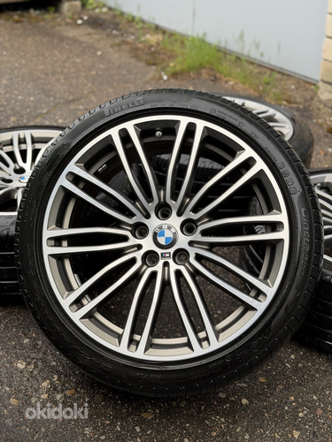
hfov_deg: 30.3
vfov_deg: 39.7
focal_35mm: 48
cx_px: 166
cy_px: 221
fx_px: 614
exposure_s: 1/277
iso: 64
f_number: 1.78
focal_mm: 6.76
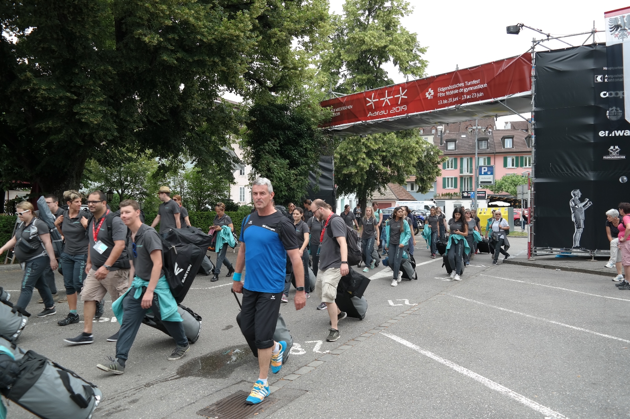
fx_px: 472
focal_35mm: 27
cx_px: 315
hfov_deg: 67.4
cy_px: 210
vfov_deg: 47.9
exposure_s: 1/160
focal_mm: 18
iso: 100
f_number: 5
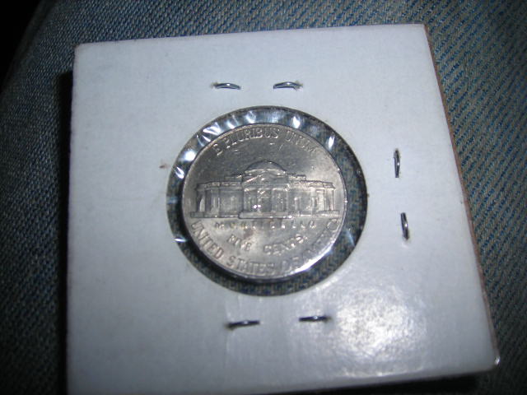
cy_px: 198
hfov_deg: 45.8
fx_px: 624
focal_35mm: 41
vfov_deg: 35.1
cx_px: 264
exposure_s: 1/60.1
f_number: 6.6
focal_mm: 6.8
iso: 50
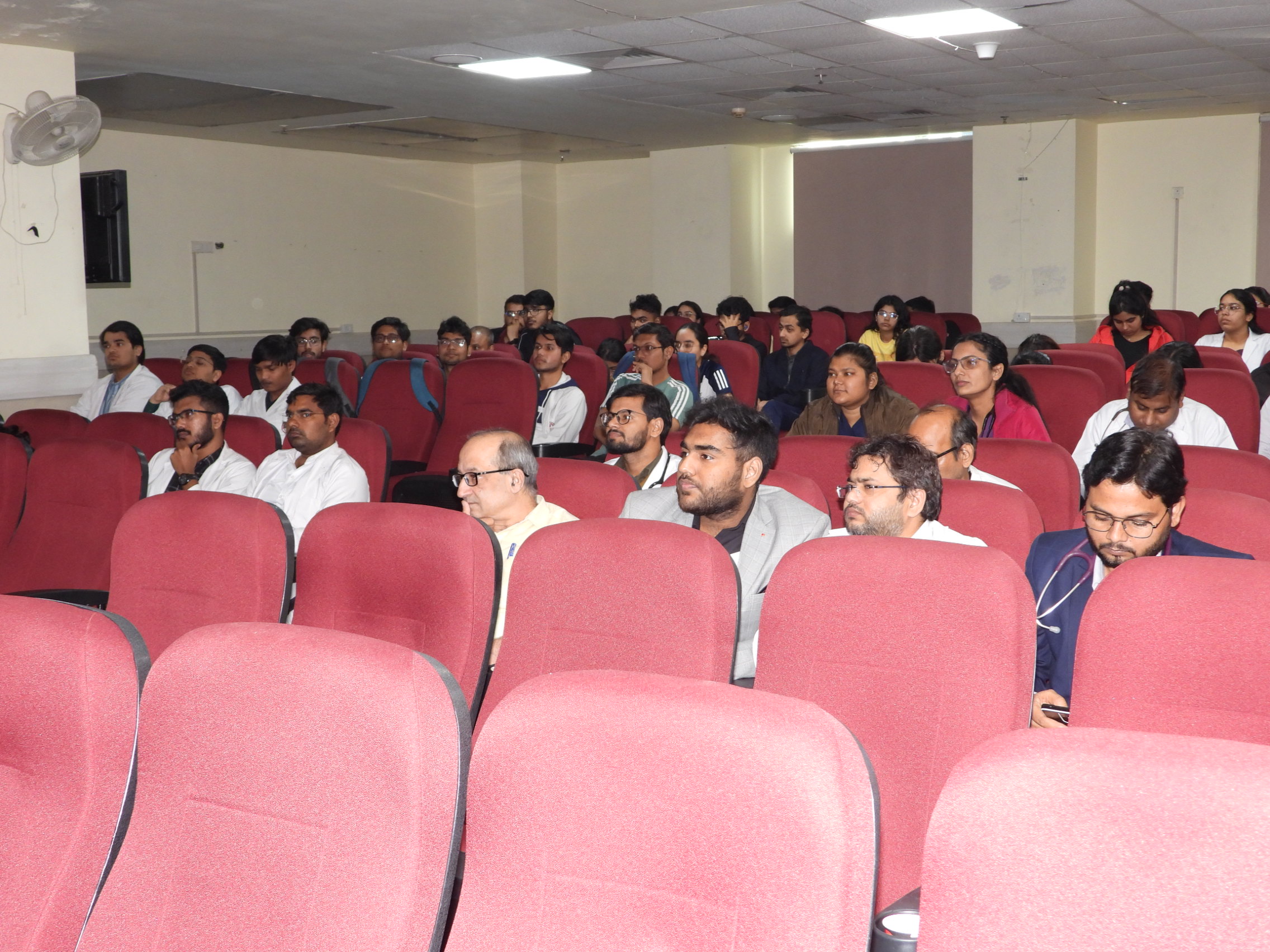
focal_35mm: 44
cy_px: 476
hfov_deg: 42.9
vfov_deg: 32.9
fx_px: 1614
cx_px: 635
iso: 250
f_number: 3.2
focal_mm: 7.9
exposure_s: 1/30
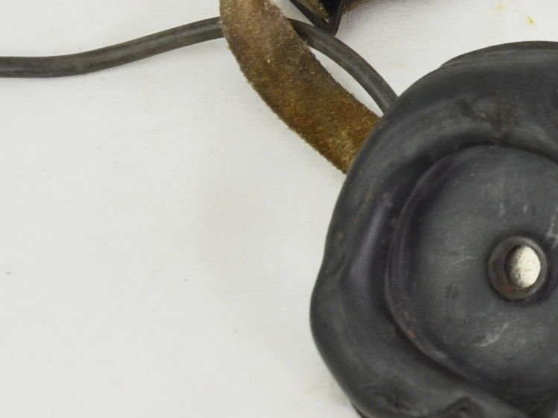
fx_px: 3368
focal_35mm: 209
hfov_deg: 9.3
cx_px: 728
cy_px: 25
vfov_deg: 7.1
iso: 280
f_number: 5.6
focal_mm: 44
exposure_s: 1/125
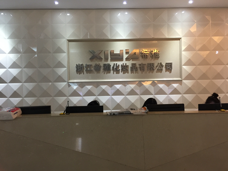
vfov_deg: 48.2
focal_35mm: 29
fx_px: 191
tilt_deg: +1.2
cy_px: 86
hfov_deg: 61.7
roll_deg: -1.2
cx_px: 114
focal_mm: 4.15
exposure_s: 1/17
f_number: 2.2
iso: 125
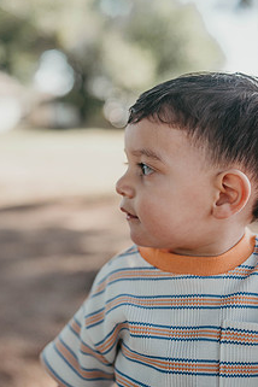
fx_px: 527
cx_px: 90
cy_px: 168
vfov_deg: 40.3
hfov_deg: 27.4
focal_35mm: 49
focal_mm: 35
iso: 50
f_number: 1.8
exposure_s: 1/1000
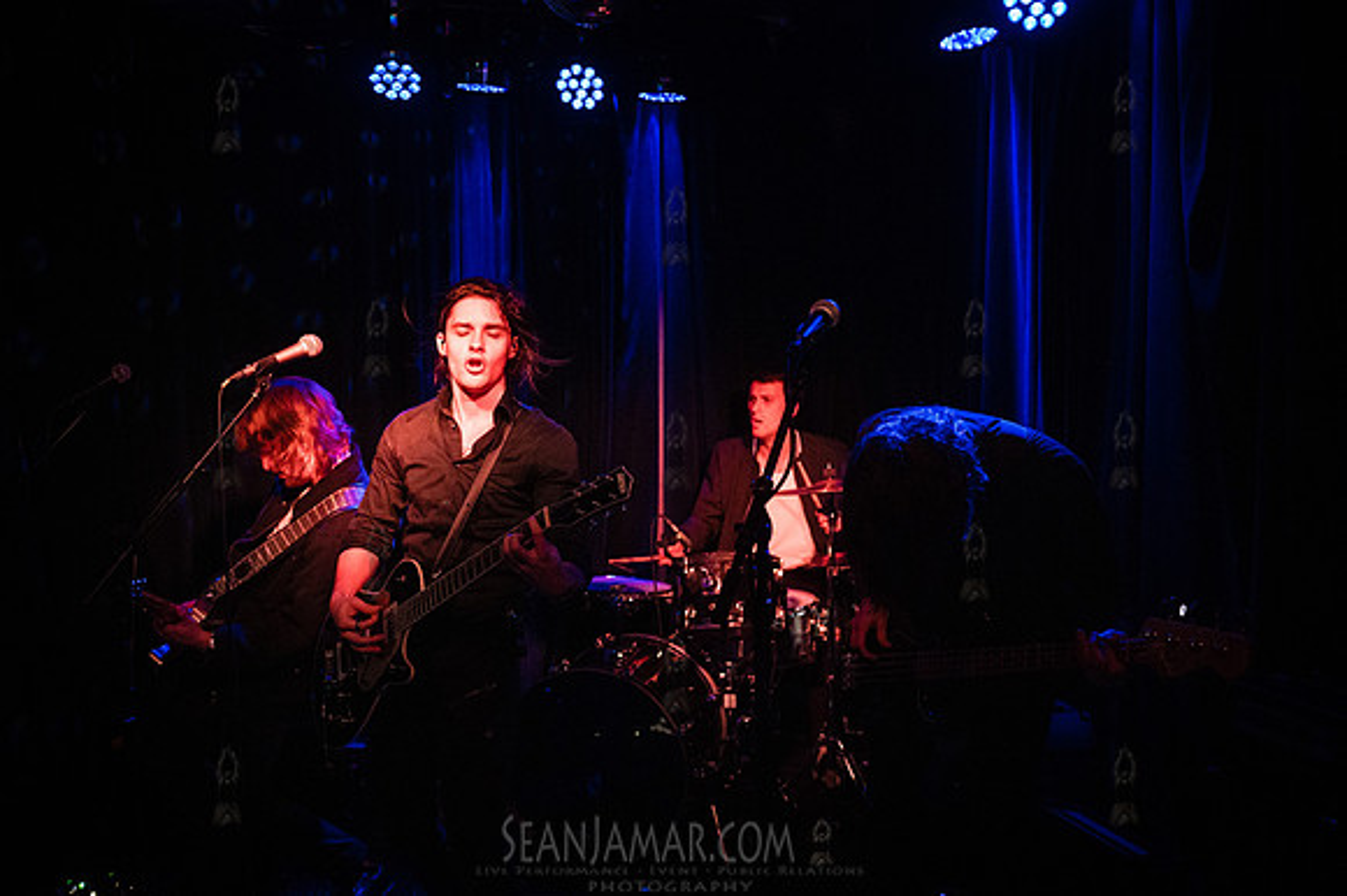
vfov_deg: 41.1
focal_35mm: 32
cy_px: 448
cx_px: 674
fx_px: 1197
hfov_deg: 58.7
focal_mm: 32
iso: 12800
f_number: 3.5
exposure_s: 1/400
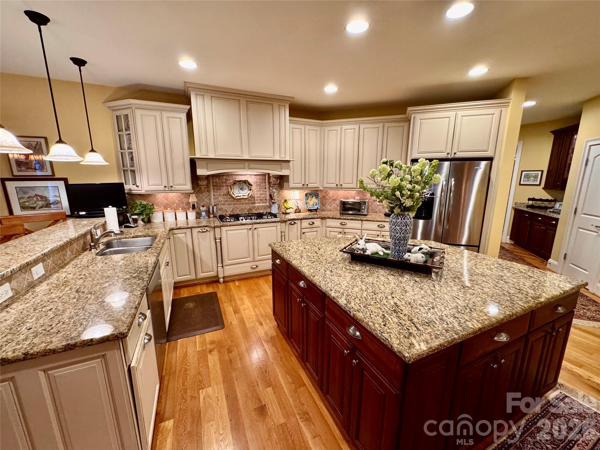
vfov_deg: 85.7
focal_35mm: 14
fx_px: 243
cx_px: 300
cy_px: 225
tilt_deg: -11.9
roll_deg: -0.3
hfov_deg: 102.1
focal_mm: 2.22
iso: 400
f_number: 2.2
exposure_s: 1/60
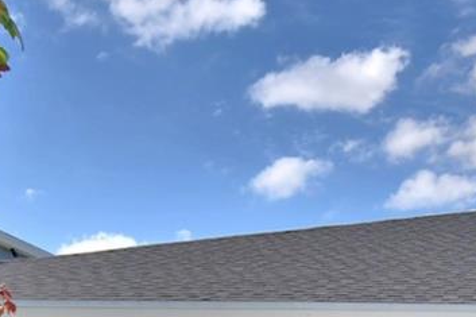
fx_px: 899
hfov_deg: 27.2
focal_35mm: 68
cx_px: 523
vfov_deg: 17.9
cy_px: 475
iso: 100
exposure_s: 1/1250
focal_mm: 10
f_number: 4.5
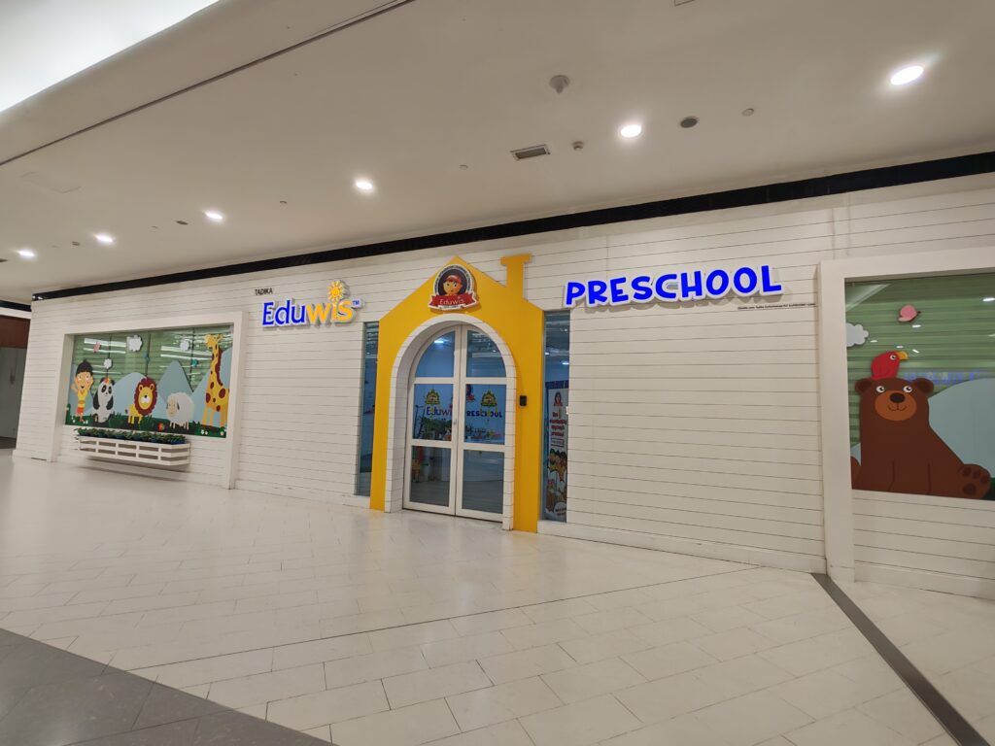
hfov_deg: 94.5
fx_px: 460
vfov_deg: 78.1
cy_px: 373
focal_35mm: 16
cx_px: 498
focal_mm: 1.96
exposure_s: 1/50
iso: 80
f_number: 2.2
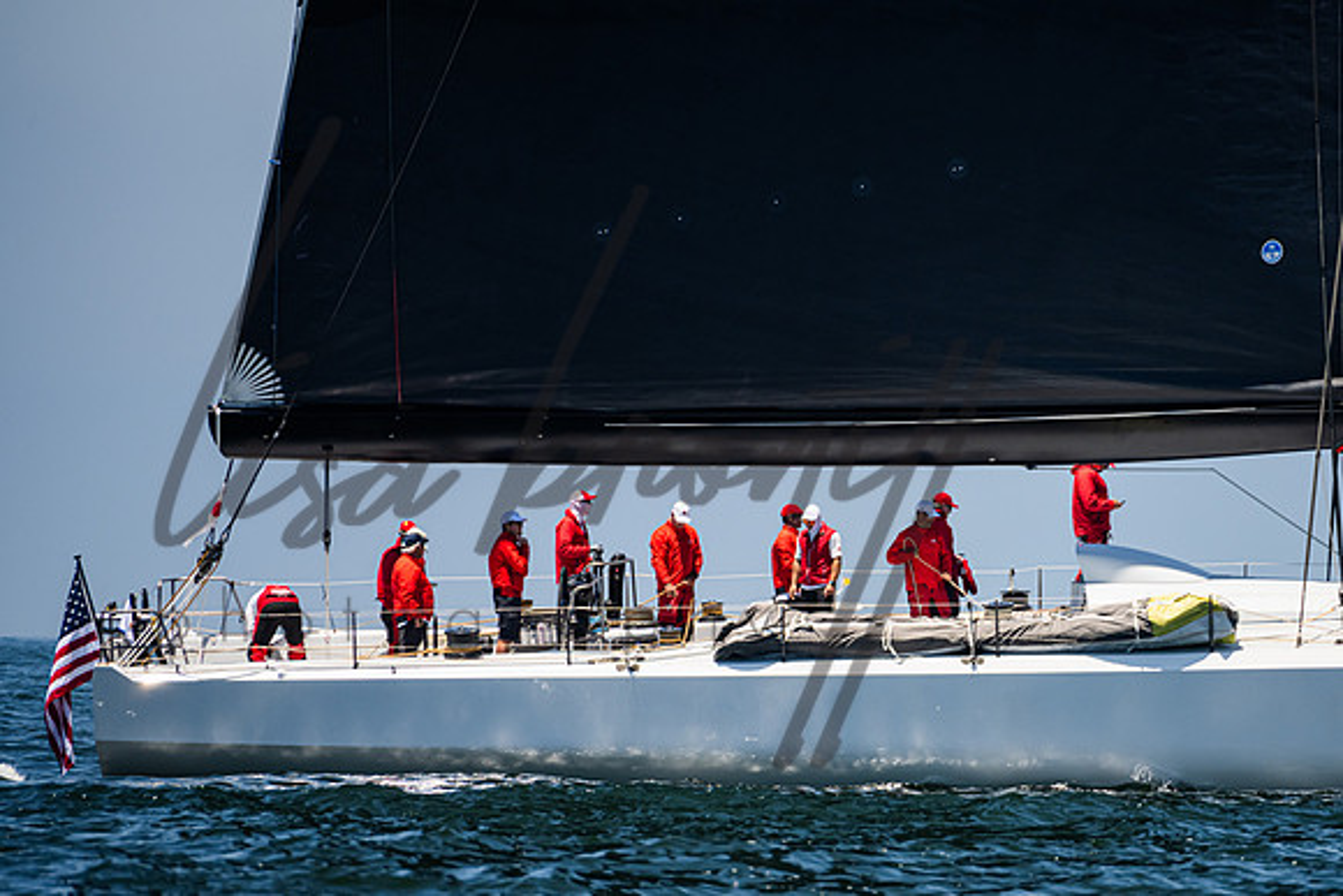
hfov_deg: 4.1
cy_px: 511
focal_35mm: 505
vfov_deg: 2.7
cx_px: 801
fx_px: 18836
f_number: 8
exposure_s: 1/1600
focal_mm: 400
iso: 400
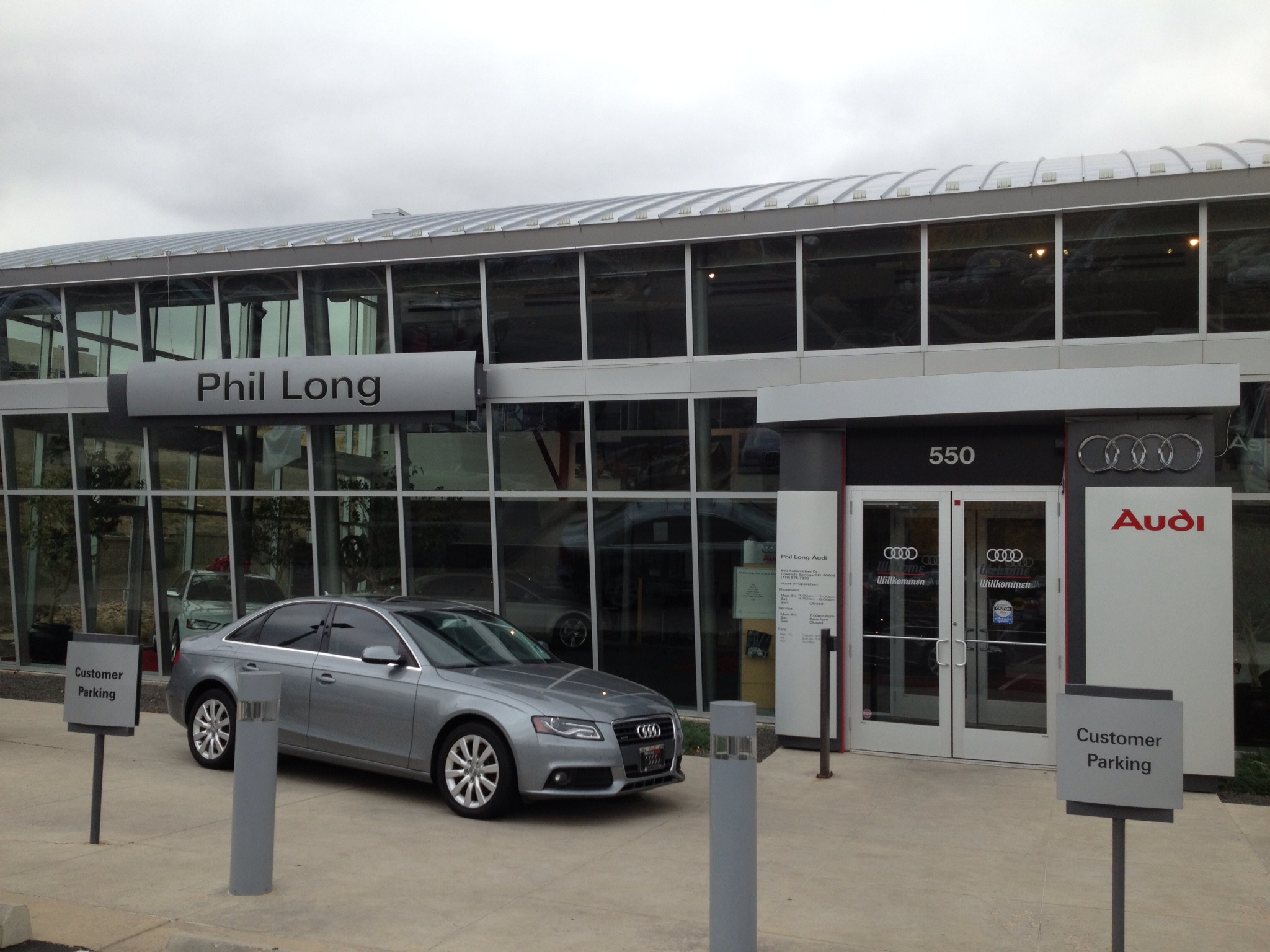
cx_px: 635
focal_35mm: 35
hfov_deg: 52.6
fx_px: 1284
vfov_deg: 40.7
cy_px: 476
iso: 50
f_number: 2.4
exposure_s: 1/1082
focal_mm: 4.28
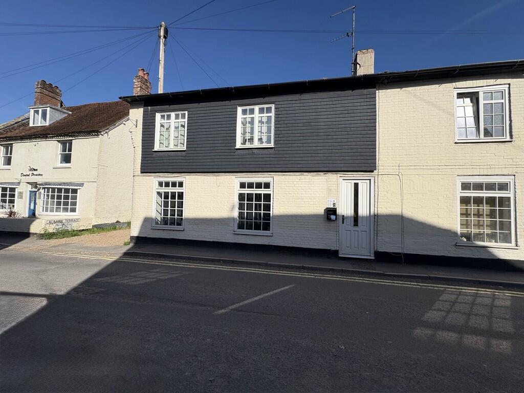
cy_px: 196
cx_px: 262
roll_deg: -0.3
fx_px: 212
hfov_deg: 102.1
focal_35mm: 14
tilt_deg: +3.1
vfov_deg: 85.7
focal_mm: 2.22
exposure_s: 1/3106
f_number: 2.2
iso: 50
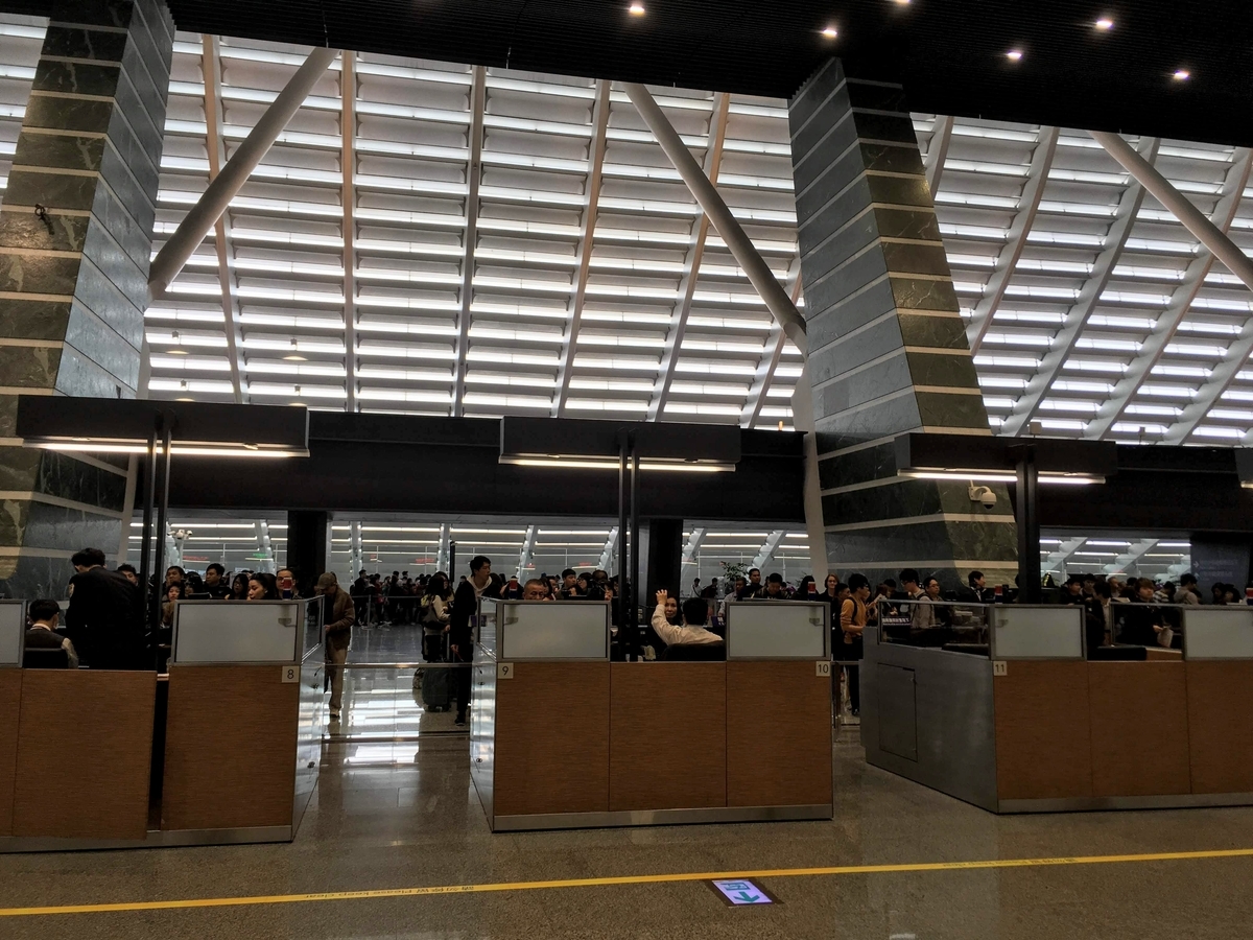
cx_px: 626
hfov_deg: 61.7
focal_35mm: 29
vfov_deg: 48.2
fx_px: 1050
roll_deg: -0.3
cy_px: 470
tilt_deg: +6.6
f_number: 2.2
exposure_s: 1/40
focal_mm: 4.15
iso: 25
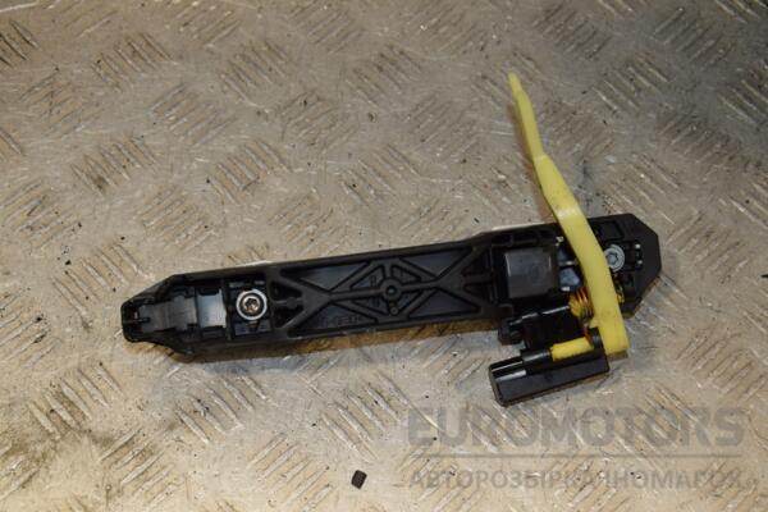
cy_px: 256
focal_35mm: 63
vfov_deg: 21.6
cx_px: 384
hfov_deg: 31.9
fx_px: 1344
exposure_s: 1/200
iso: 800
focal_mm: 42
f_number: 8
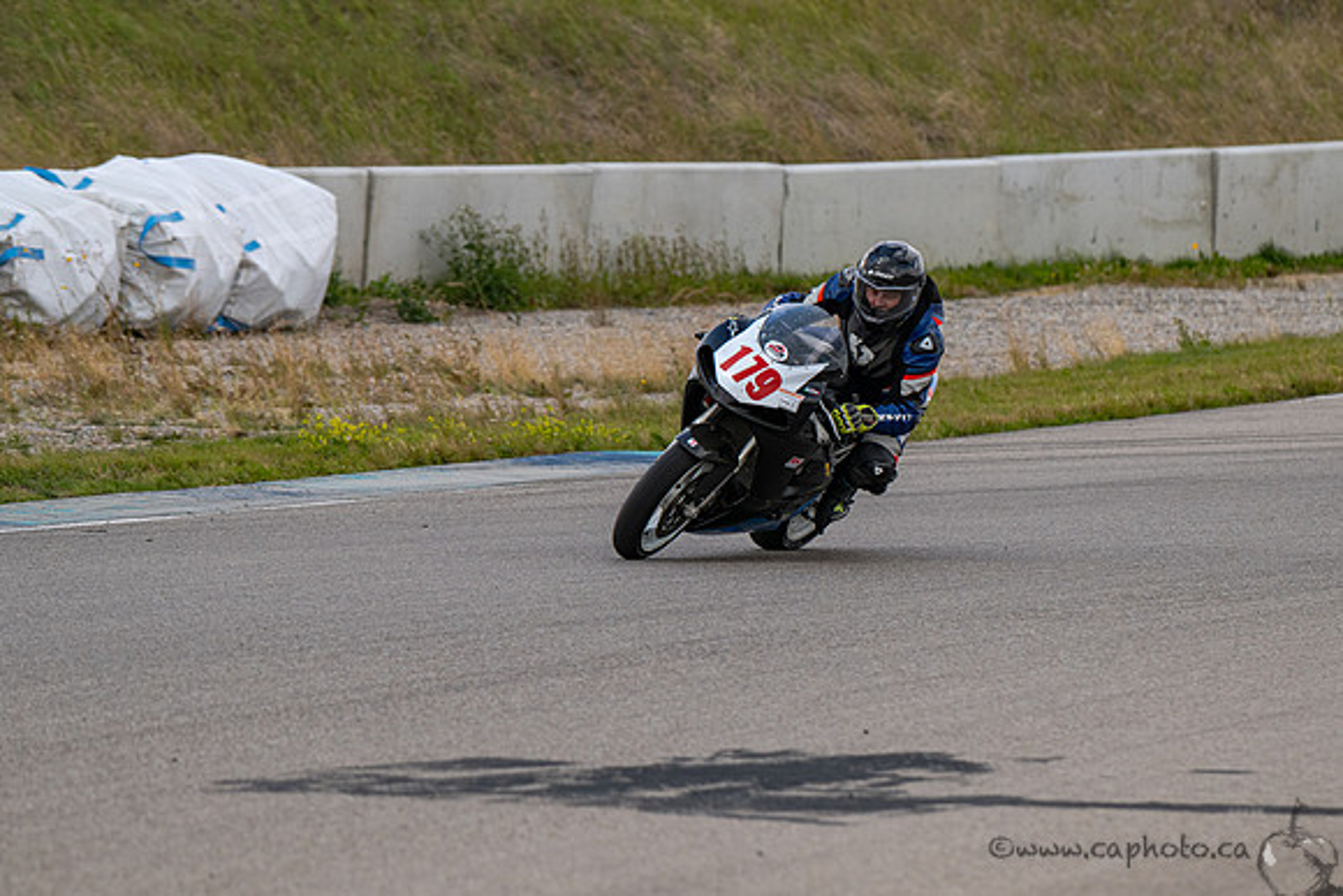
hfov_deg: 6.6
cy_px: 422
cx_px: 705
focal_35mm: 314
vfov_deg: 4.4
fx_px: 11715
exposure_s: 1/1250
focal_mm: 250
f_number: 5.6
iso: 320
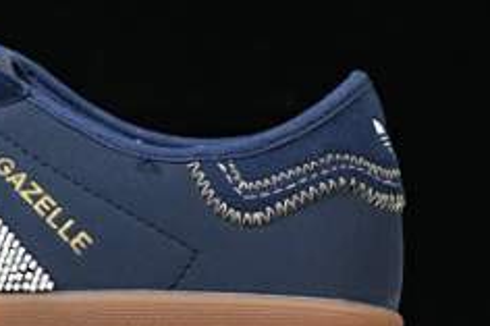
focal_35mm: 232
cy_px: 89
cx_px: -102
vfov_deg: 5.9
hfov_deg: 8.8
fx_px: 3155
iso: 160
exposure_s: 1/60
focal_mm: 50
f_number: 6.3
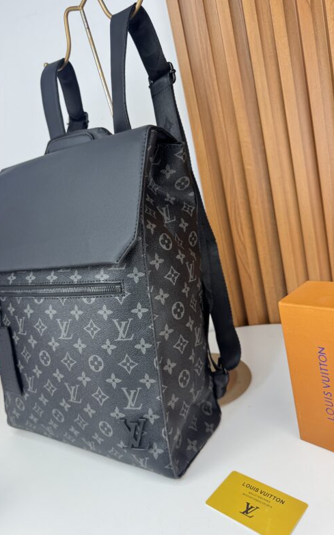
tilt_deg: -12.0
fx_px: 379
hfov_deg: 47.3
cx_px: 133
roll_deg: +13.9
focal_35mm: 26
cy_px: 266
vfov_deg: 70.4
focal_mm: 6.76
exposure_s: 1/120
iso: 64
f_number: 1.78
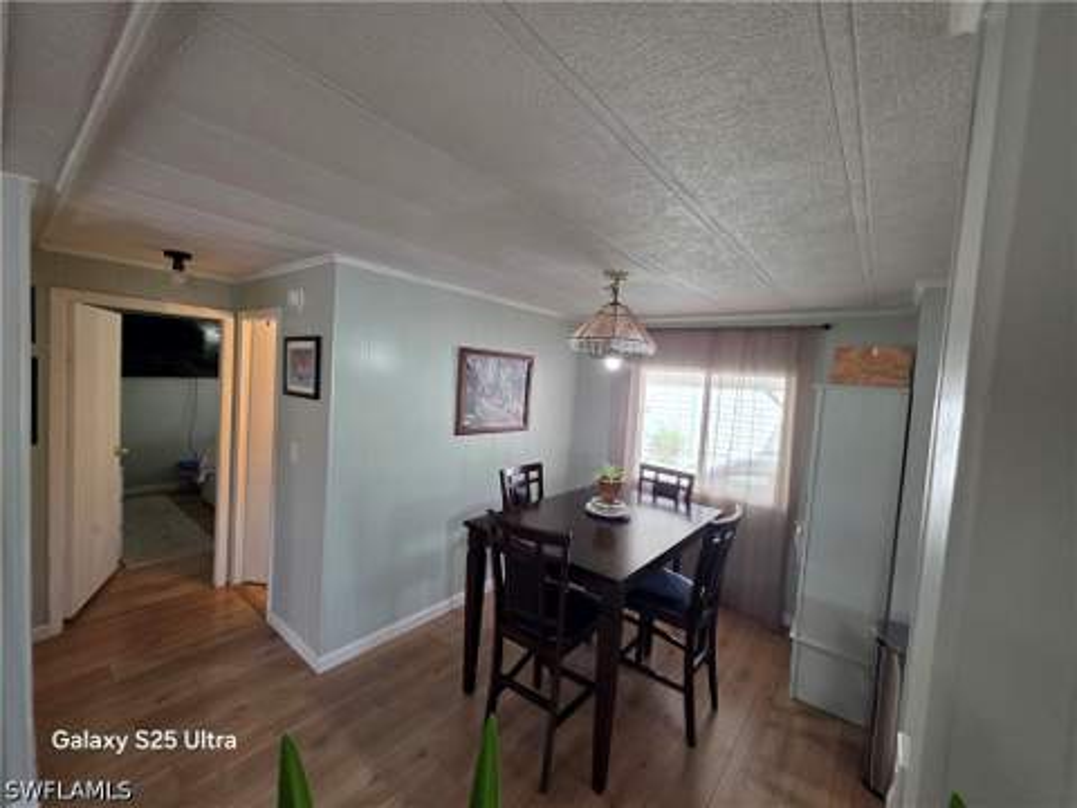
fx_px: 404
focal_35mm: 13
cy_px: 404
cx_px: 538
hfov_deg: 106.2
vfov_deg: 89.9
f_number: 1.9
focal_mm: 2.2
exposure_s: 1/120
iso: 250
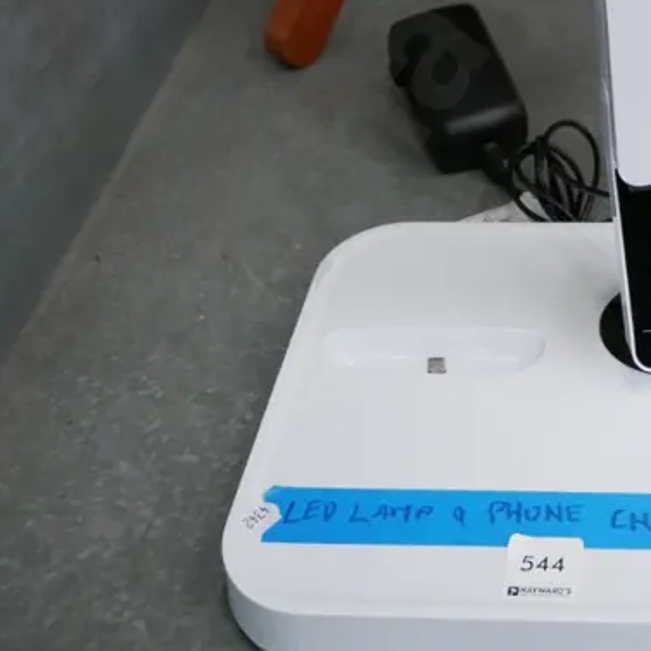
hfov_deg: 23.4
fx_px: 1532
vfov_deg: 22.0
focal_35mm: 72
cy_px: -150
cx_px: 585
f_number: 4
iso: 1600
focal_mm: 15
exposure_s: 1/60
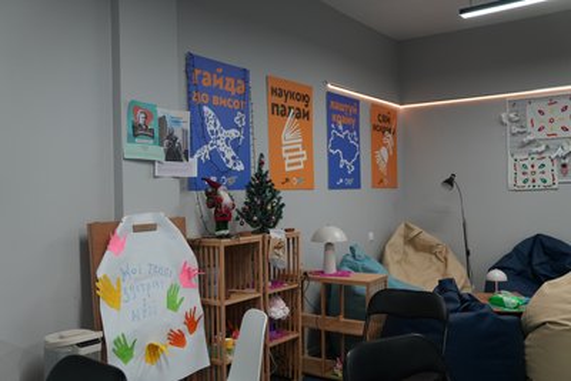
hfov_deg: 57.2
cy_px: 190
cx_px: 286
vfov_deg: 40.0
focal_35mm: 33
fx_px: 524
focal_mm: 33
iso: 1600
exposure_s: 1/160
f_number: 2.8
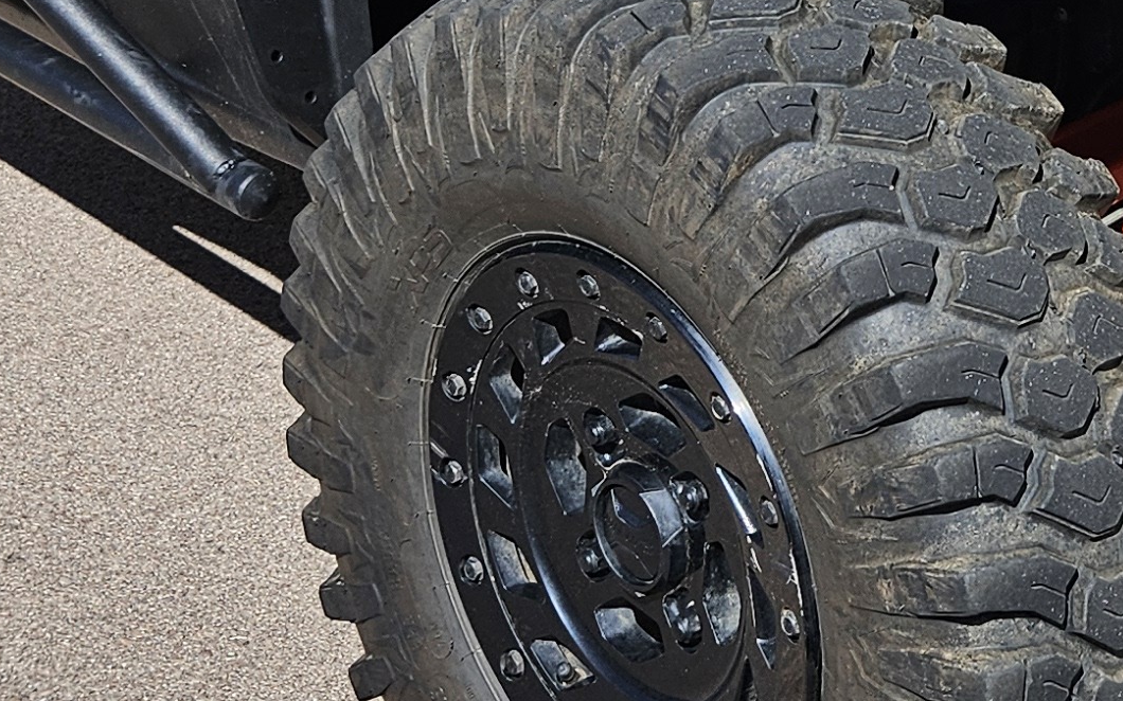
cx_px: 974
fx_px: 2815
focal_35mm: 92
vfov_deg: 13.3
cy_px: -370
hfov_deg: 22.1
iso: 25
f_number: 1.8
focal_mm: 5.4
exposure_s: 1/2531
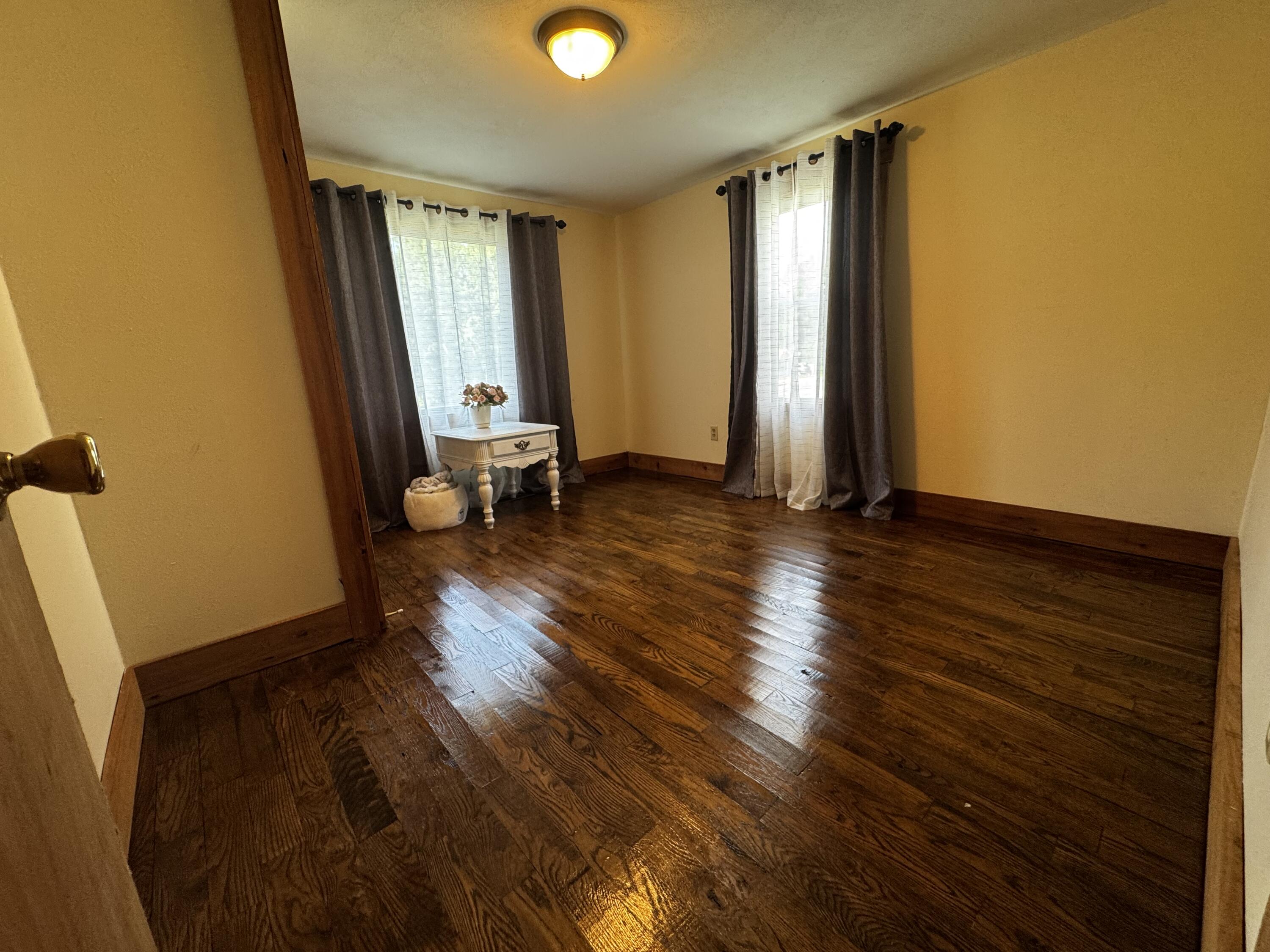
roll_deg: +3.2
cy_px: 476
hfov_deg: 102.1
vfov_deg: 85.7
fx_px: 514
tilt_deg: -12.2
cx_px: 635
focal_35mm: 14
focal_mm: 2.22
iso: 200
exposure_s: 1/60
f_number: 2.2
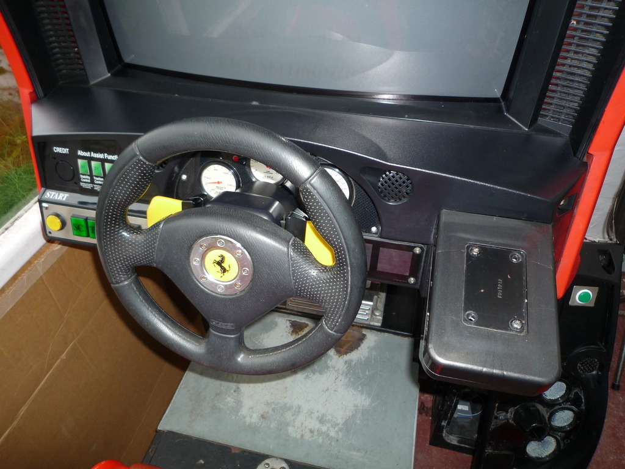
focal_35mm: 25
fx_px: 451
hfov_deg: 69.4
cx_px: 312
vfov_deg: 54.9
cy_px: 234
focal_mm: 4.4
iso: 100
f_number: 2.8
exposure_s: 1/30
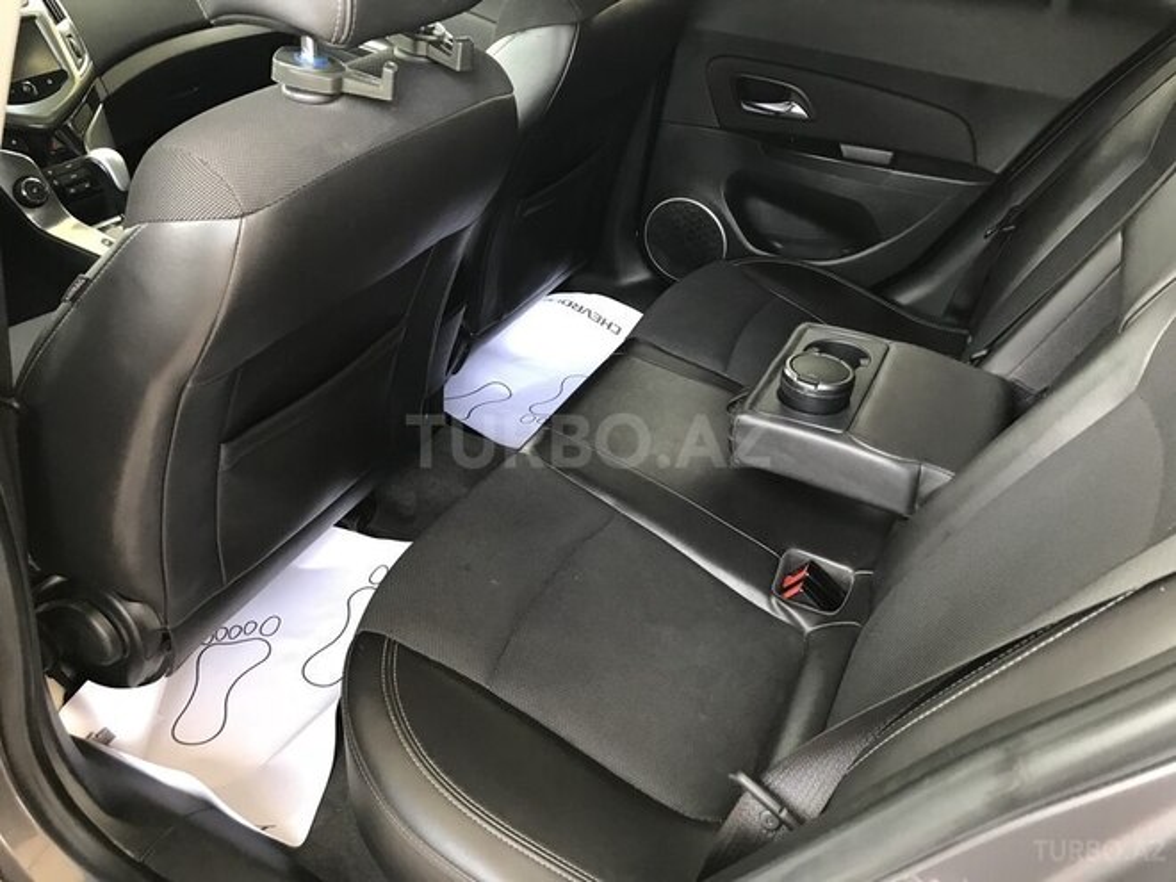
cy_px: 441
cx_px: 588
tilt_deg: -33.7
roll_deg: -2.5
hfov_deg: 63.4
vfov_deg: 49.7
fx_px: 951
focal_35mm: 28
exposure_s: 1/25
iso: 40
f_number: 1.8
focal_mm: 3.99
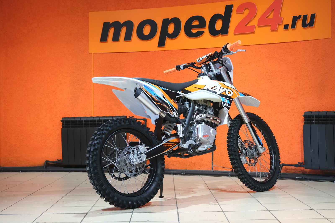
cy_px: 112
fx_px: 521
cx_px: 168
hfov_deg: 35.6
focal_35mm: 56
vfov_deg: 24.2
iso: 1600
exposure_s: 1/100
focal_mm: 37.6
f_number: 4
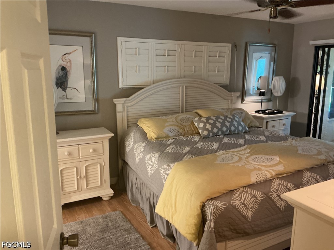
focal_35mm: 29
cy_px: 125
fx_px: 280
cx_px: 167
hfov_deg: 61.7
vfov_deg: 48.2
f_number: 1.8
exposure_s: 1/30
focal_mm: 3
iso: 250
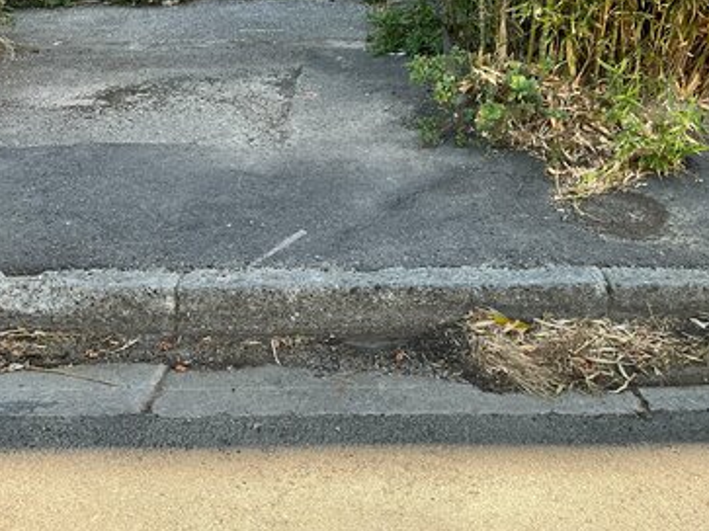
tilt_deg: -30.4
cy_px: 267
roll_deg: +0.2
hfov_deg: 56.8
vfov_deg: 44.1
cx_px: 371
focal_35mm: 32
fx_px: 655
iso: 25
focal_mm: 3
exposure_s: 1/183
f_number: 1.8
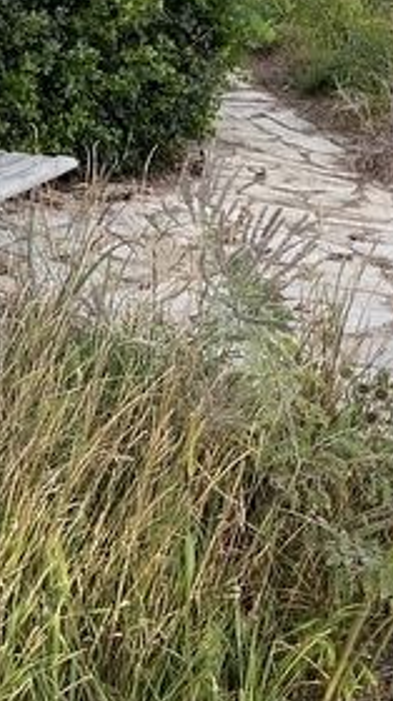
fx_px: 1504
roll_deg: -3.3
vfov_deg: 25.4
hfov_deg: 13.7
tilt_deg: -11.4
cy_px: 73
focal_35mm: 81
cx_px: -250
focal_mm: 5.1
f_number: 1.6
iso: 50
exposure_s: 1/661
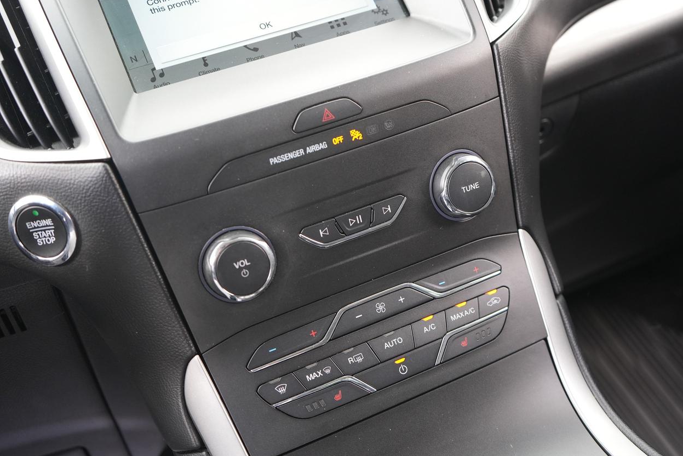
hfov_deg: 49.5
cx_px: 350
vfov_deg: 34.2
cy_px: 229
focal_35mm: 39
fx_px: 740
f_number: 4
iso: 1600
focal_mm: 38
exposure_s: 1/160
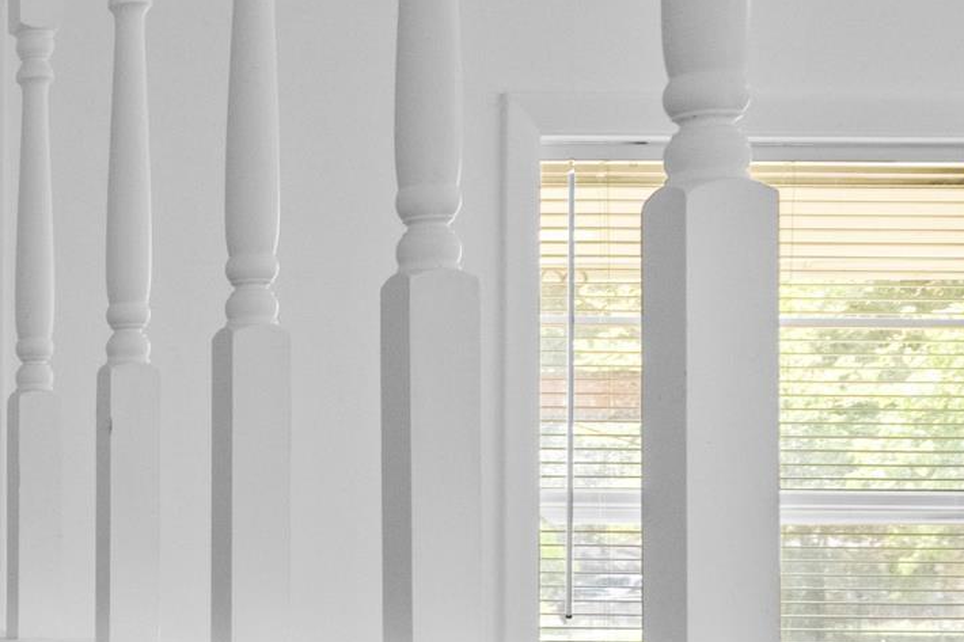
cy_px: 639
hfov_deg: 20.3
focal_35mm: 81
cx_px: -607
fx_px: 2168
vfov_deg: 16.5
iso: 800
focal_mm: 15.1
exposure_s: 1/3
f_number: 8
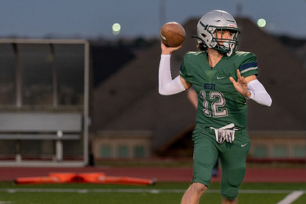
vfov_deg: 2.8
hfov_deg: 4.2
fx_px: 4141
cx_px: 223
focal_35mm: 487
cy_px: 97
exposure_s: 1/1000
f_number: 2.8
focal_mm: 173
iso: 640
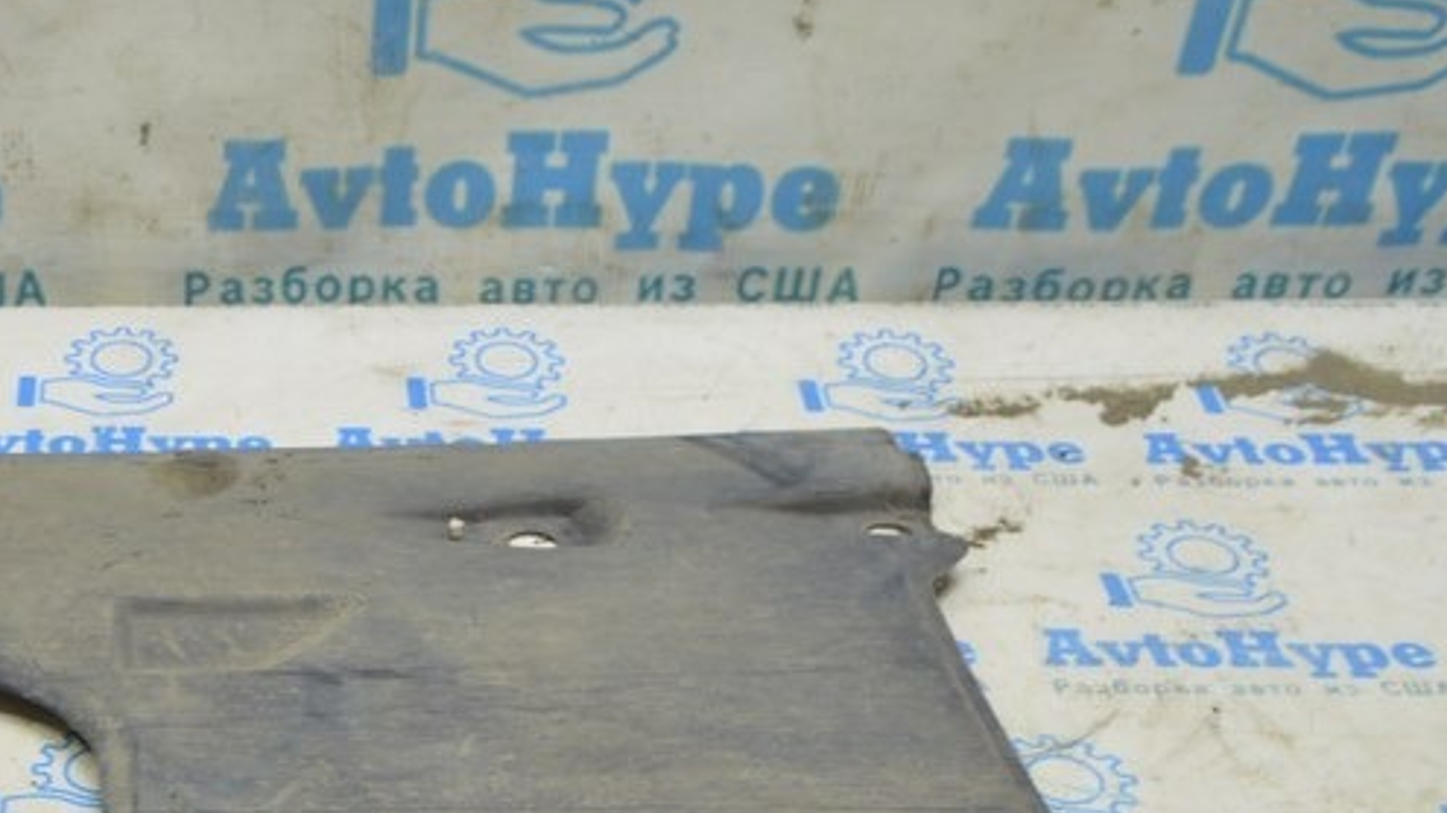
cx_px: 20
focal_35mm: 65
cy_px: 841
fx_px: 2493
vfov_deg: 18.0
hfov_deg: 30.2
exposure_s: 1/20
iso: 400
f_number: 5.6
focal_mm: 20
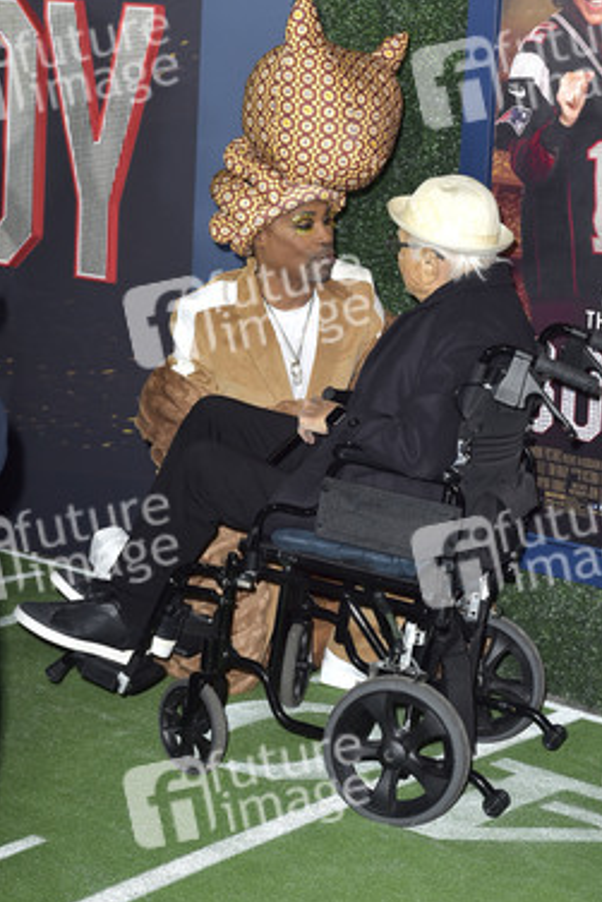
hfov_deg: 20.6
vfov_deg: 30.5
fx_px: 1654
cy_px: 432
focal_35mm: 66
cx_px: 318
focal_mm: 62
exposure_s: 1/250
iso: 500
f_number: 6.3
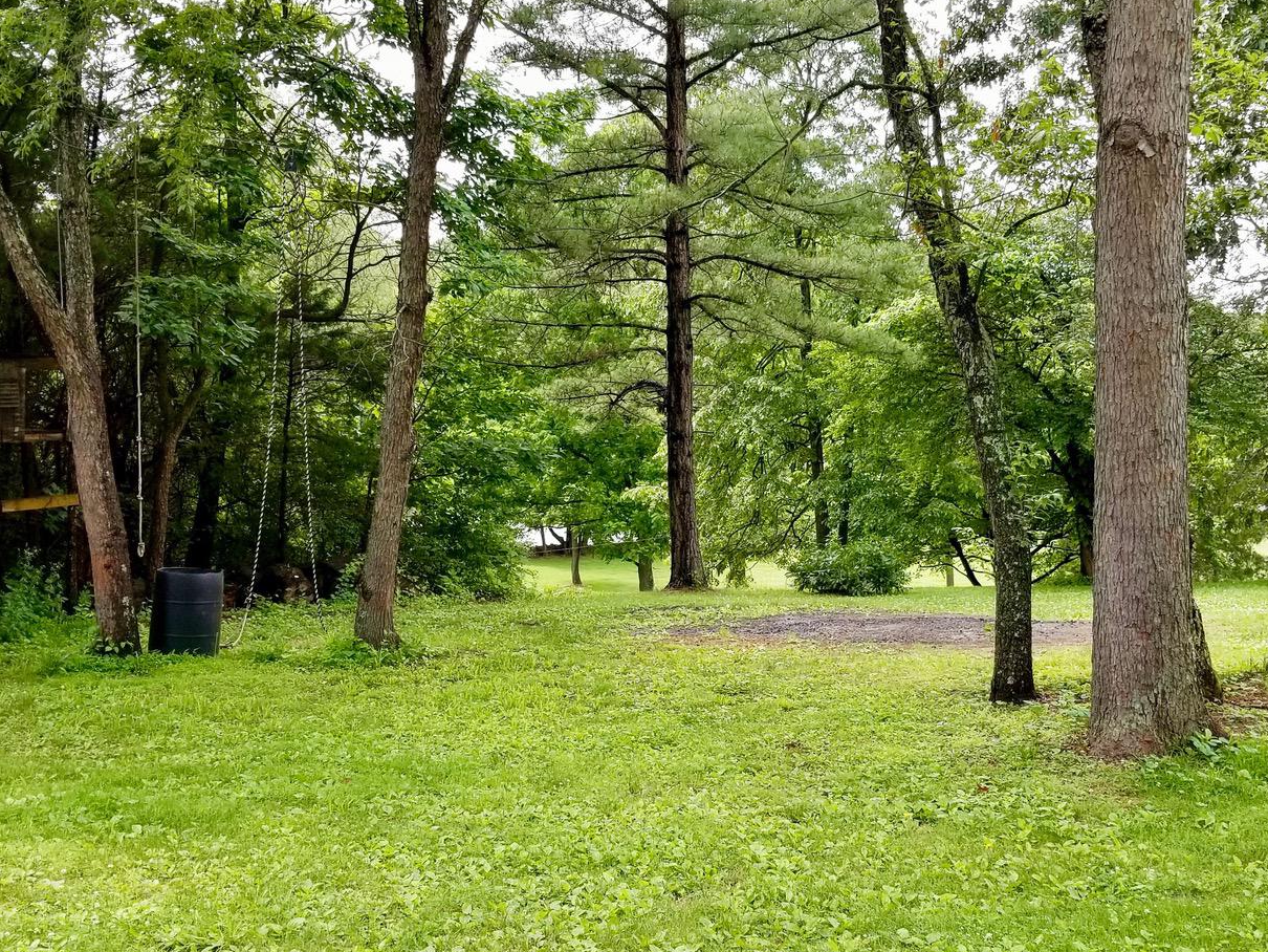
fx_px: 1612
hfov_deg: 42.9
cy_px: 515
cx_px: 636
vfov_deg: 32.9
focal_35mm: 44
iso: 50
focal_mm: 4.25
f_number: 1.7
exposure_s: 1/430
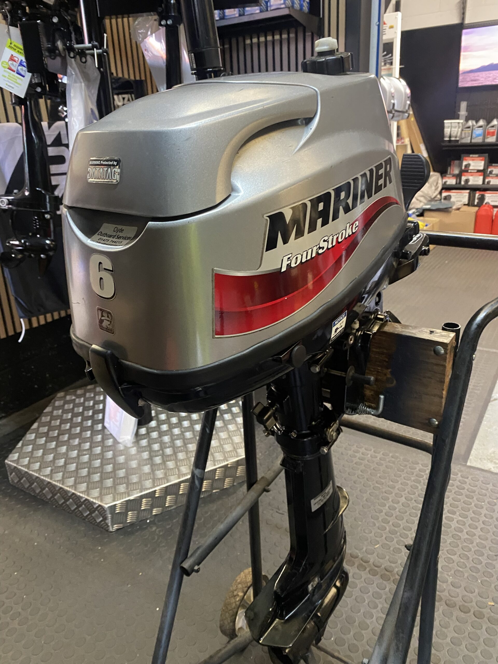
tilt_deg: -20.7
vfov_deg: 67.3
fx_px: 499
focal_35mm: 26
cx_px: 249
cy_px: 332
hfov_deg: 53.1
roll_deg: +3.8
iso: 500
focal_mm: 4.25
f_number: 1.8
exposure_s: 1/33
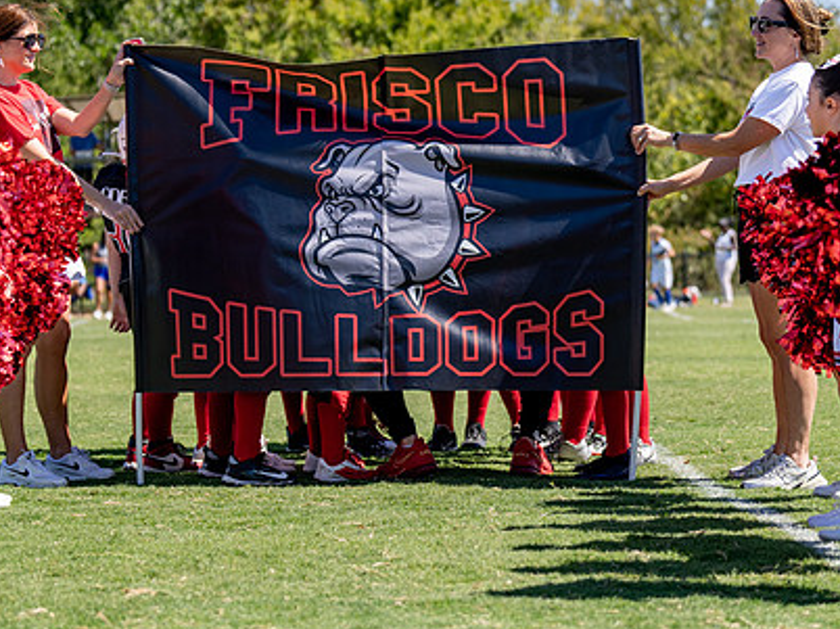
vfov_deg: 12.1
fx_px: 2959
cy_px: 303
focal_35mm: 122
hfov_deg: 16.2
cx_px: 372
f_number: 2.8
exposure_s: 1/1250
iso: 100
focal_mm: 70
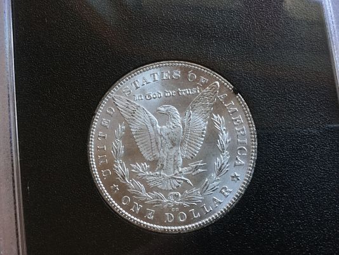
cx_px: 170
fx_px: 304
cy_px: 128
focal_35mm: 31
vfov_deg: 45.5
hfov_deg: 58.3
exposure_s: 1/30
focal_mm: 3.3
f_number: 2.4
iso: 64
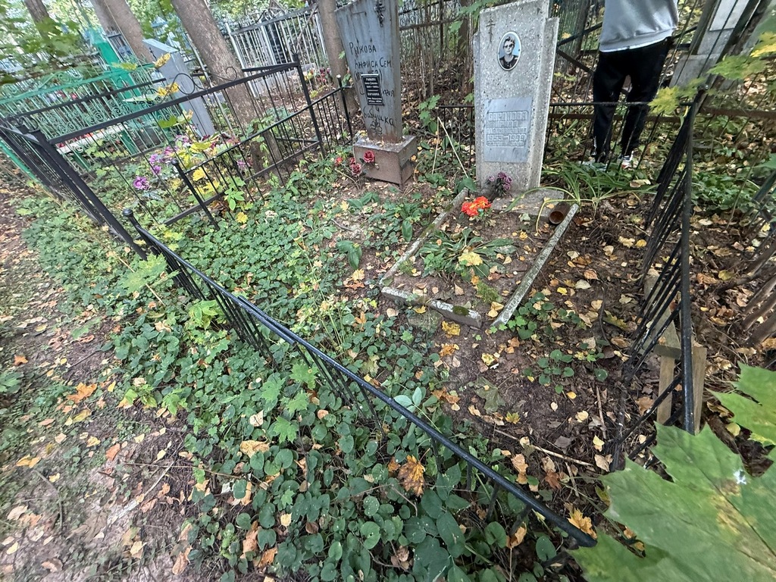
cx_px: 388
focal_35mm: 14
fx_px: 314
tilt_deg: -38.6
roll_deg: +16.1
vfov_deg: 85.7
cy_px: 291
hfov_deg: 102.1
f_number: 2.2
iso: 320
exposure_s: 1/95
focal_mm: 2.22
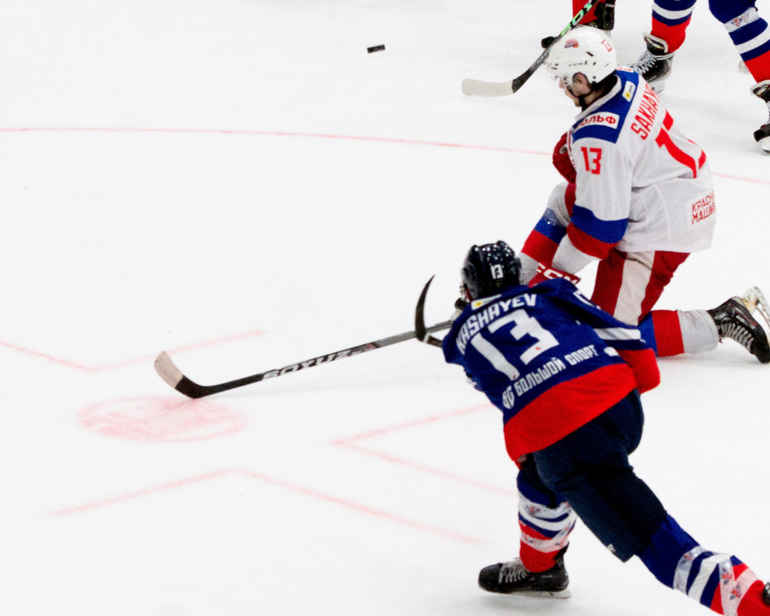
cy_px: 48
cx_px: 399
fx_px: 6495
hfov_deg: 6.8
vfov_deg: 5.4
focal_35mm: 285
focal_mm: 86
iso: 2500
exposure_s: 1/1000
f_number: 6.3
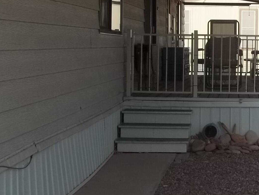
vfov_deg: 16.2
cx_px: 260
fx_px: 681
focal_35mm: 91
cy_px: 65
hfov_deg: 20.8
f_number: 8.8
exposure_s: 1/160
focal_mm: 5.7
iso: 64
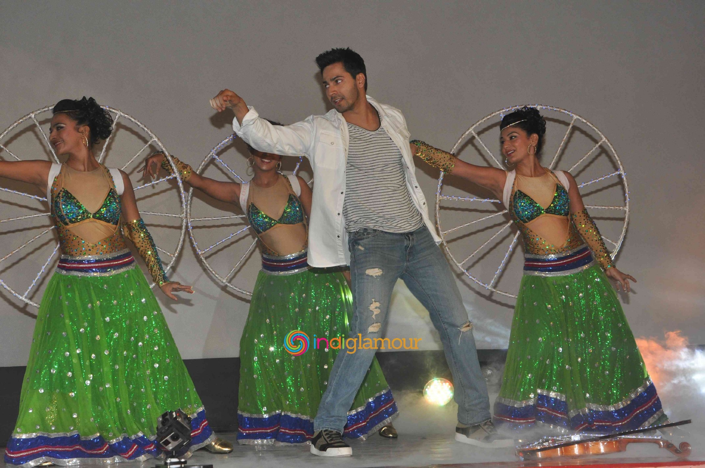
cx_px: 352
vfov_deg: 17.5
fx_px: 1526
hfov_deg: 26.0
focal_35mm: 78
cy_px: 234
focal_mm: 52
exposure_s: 1/200
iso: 1000
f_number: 10
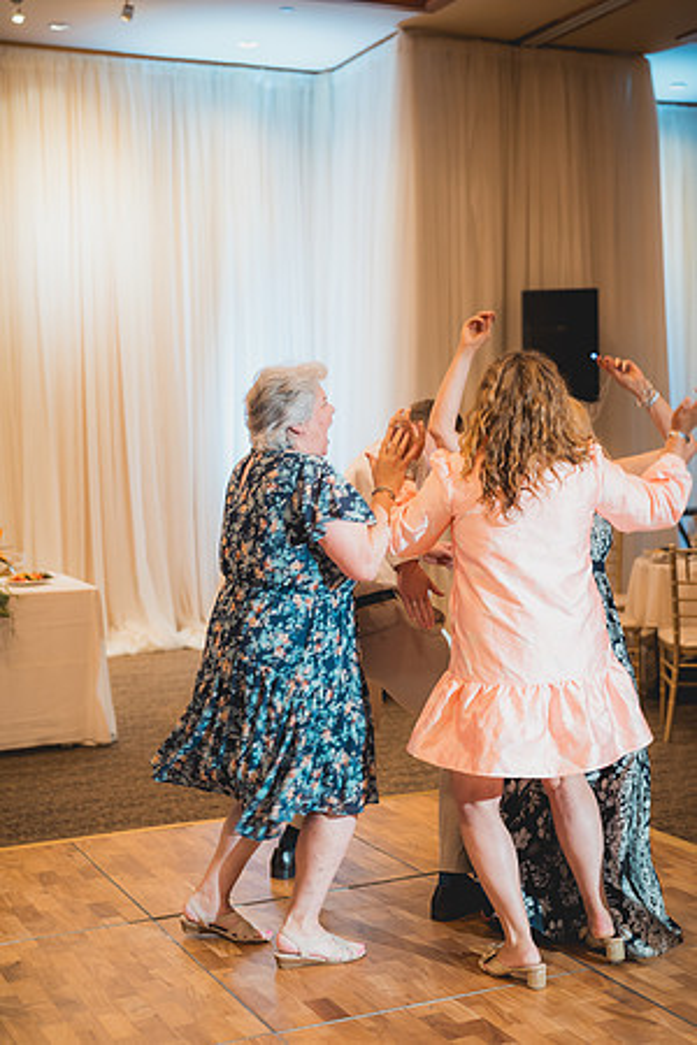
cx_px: 348
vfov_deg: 39.6
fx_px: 1452
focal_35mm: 50
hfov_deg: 27.0
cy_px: 522
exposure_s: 1/160
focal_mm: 50
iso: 1250
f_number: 2
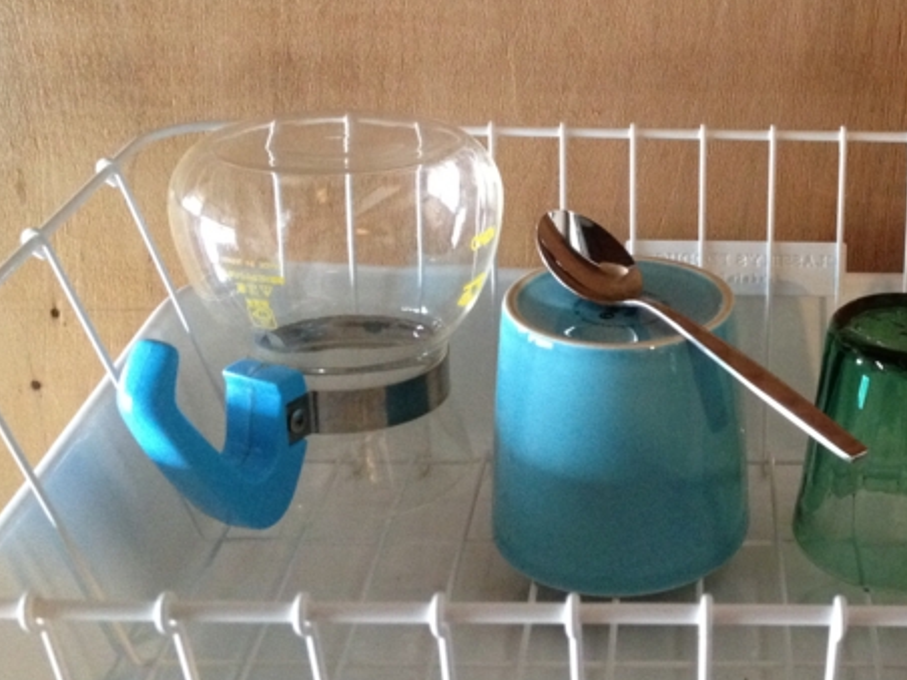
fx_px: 1625
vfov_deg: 23.6
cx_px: 718
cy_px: 297
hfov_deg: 30.5
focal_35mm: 62
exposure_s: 1/15
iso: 400
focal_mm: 4.28
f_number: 2.4
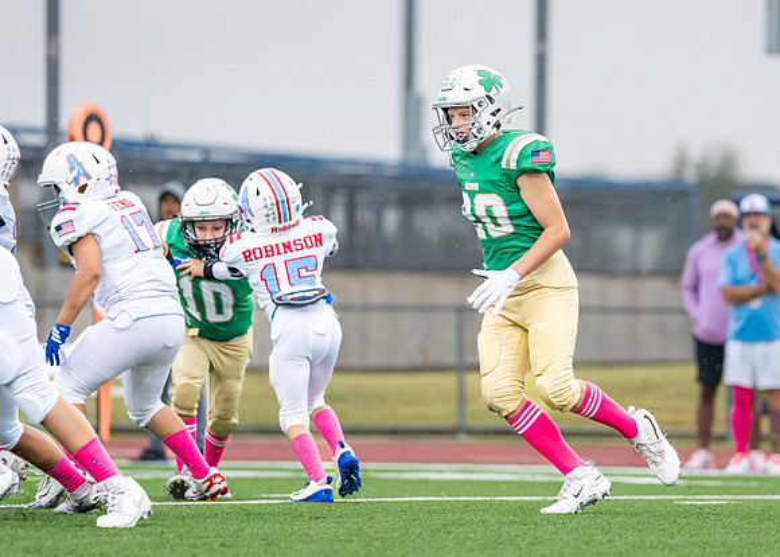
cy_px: 240
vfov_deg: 3.7
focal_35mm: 385
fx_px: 8529
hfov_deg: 5.2
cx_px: 550
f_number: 2.8
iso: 500
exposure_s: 1/1000
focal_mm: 200
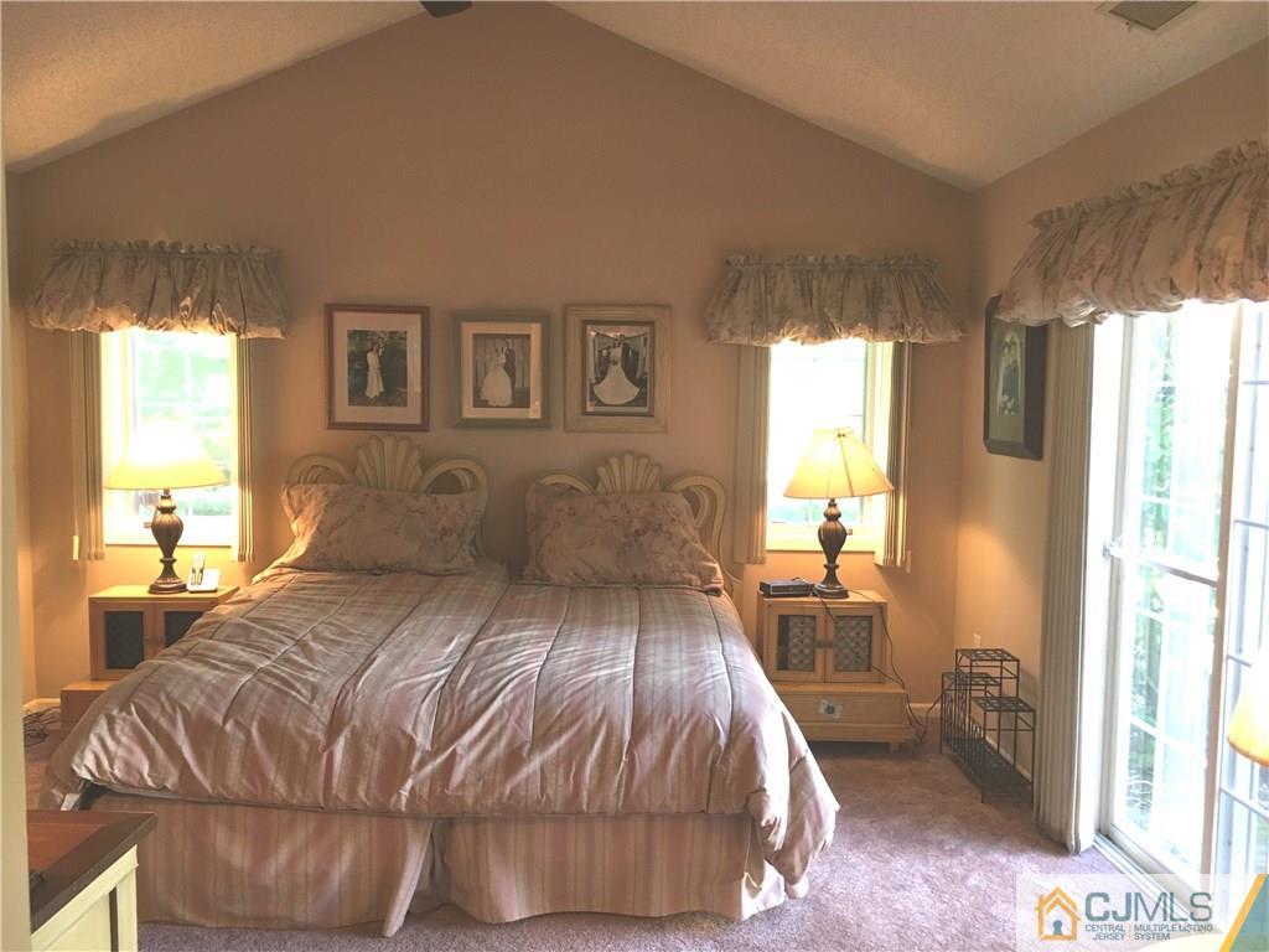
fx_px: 1063
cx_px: 634
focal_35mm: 29
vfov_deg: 48.2
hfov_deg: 61.7
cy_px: 476
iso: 100
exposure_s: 1/30
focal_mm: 4.15
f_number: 2.2
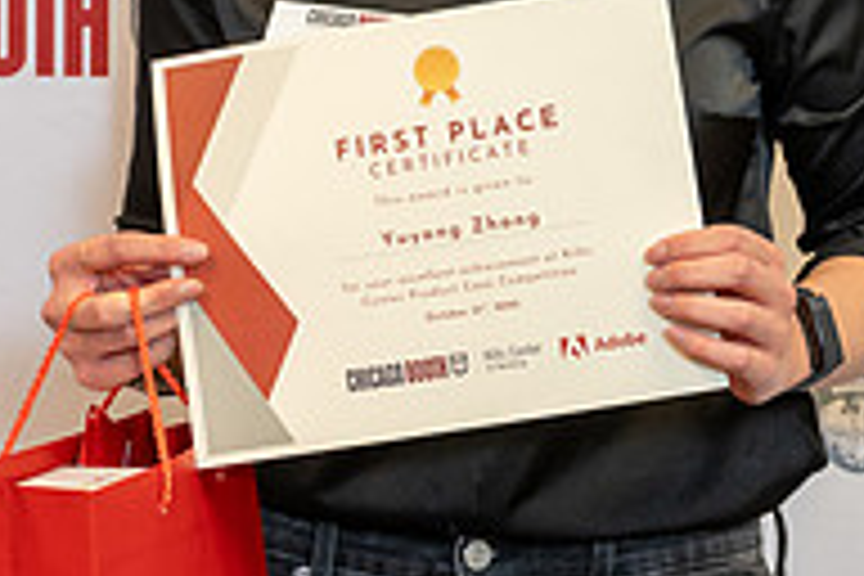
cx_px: 657
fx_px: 3264
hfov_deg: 15.0
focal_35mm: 136
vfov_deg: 10.0
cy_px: -90
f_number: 4
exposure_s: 1/100
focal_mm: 45
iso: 1600
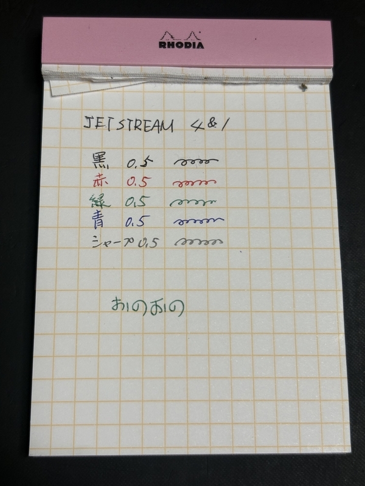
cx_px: 182
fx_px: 731
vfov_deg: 36.8
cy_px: 243
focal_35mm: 52
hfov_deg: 28.0
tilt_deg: -75.5
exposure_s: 1/50
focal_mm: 5.96
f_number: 1.6
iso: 32
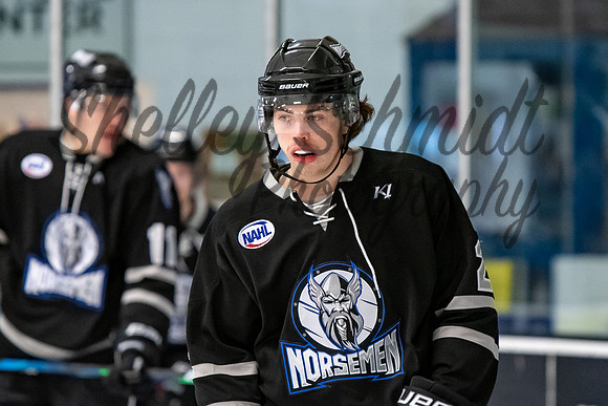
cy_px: 190
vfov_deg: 3.4
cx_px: 348
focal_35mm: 407
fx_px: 6881
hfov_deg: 5.1
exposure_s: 1/800
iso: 2000
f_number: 3.2
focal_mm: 200
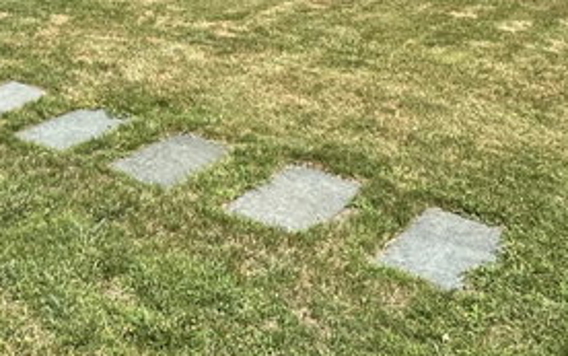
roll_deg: +0.9
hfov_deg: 32.0
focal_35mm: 55
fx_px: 852
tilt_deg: -8.4
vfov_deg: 22.1
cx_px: -74
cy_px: -51
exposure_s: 1/2212
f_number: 2.2
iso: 50
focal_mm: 2.22
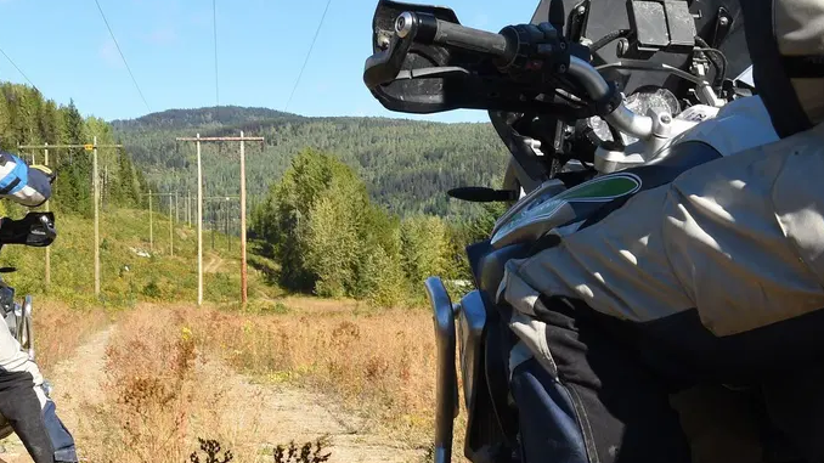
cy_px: 417
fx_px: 1376
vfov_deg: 18.8
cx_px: 298
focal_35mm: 63
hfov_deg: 33.1
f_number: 22
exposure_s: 1/15
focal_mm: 34
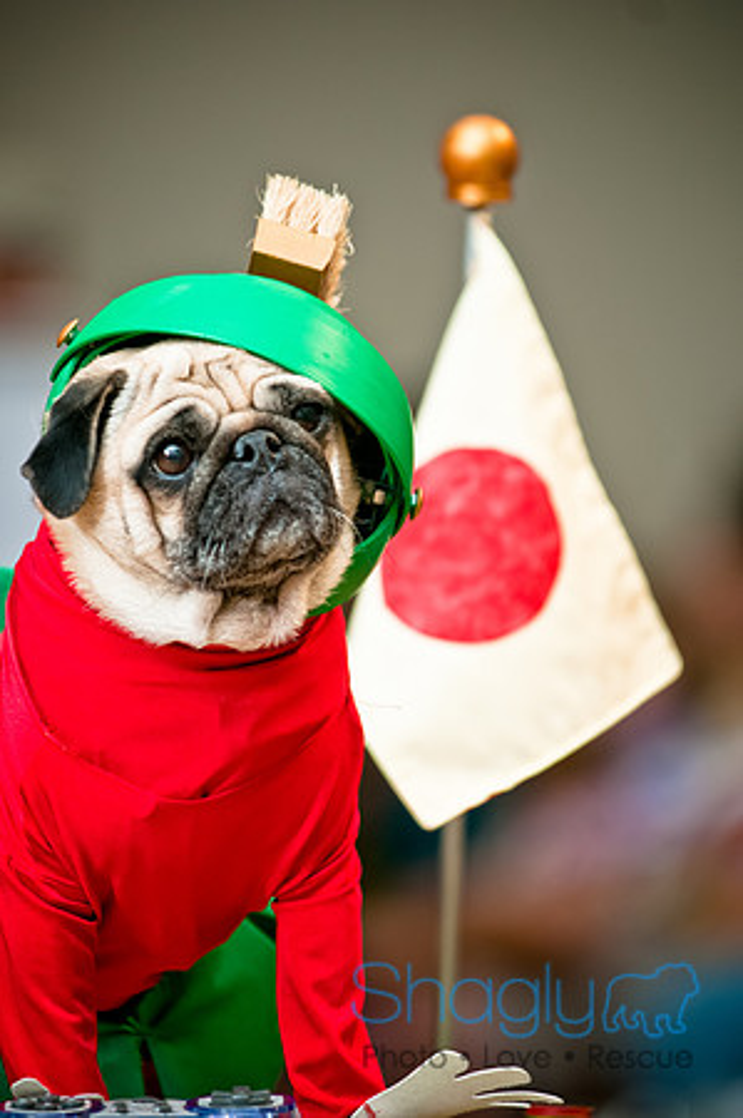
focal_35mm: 262
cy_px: 559
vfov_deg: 7.9
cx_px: 372
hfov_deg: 5.2
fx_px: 8145
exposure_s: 1/200
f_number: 2.8
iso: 200
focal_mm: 175
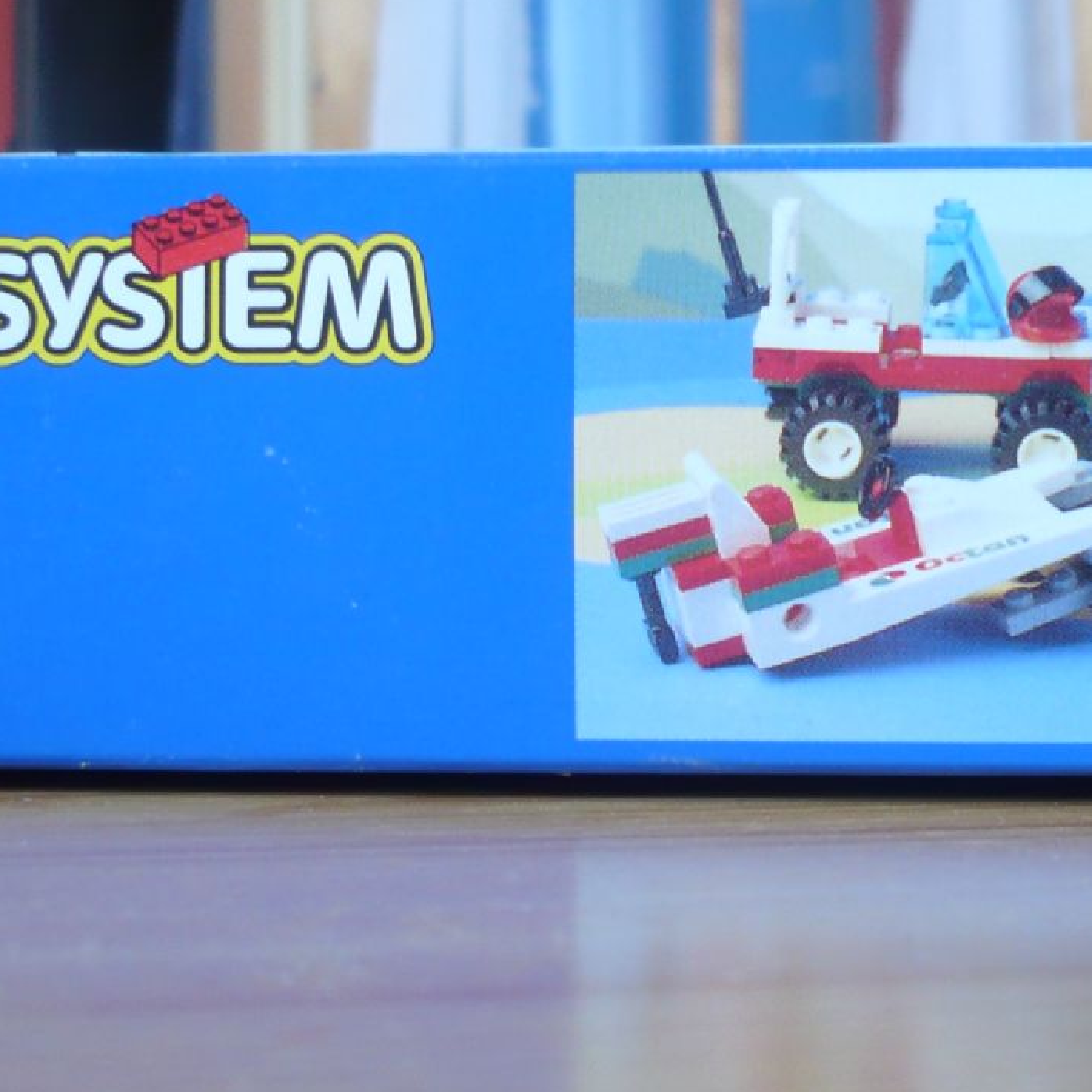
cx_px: 651
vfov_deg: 20.2
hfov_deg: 20.2
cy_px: 487
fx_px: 3069
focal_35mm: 86
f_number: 2.8
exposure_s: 1/25
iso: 100
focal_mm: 5.8
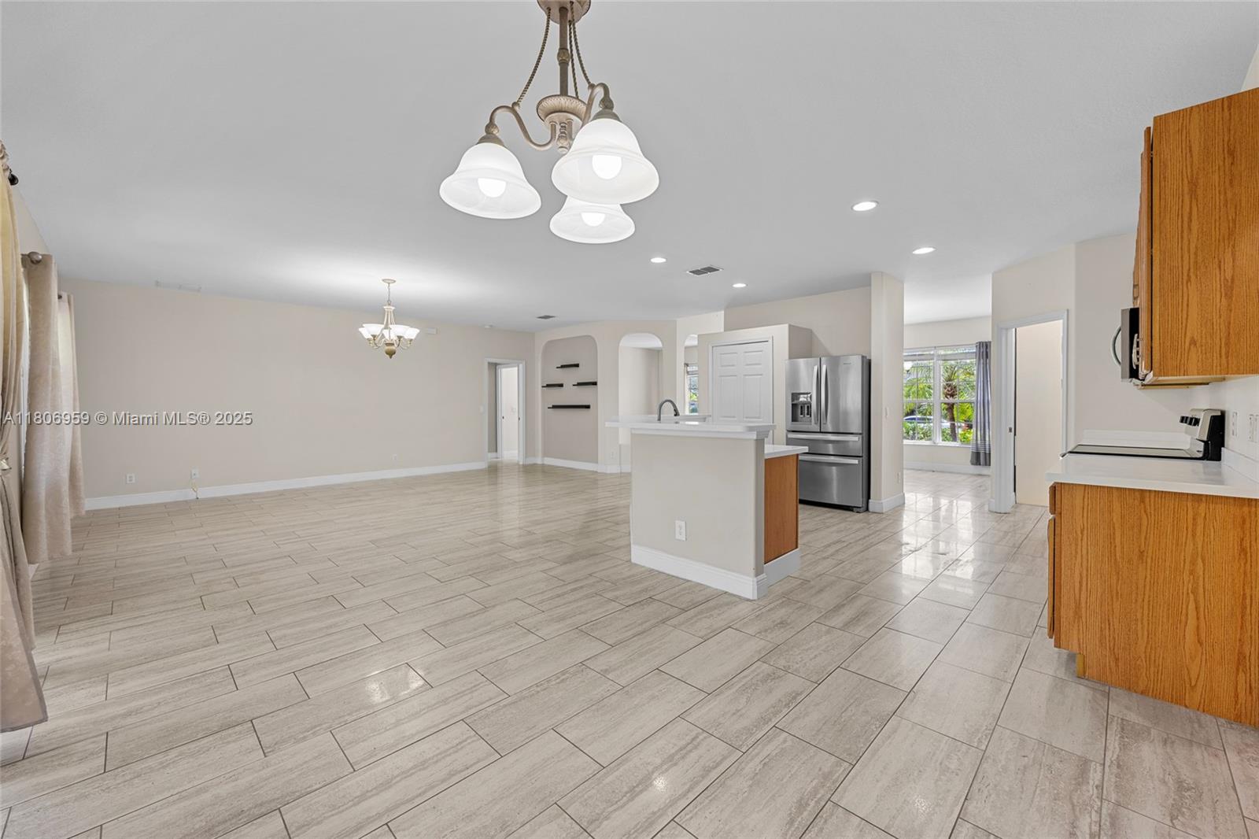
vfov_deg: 81.2
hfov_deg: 104.3
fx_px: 489
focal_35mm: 14
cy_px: 420
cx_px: 630
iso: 64
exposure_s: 1/1.67
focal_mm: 14
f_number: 8
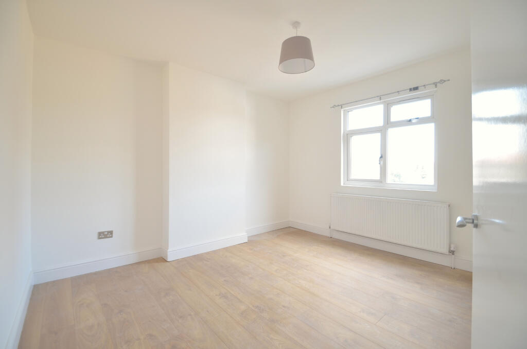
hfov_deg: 100.5
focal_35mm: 15
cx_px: 264
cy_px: 174
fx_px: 219
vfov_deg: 77.1
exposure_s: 1/45
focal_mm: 10
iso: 250
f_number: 3.5
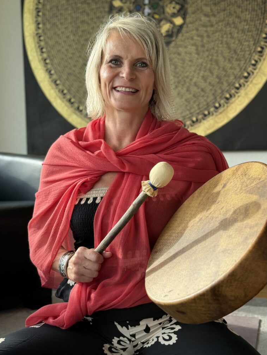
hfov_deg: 29.7
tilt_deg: -1.8
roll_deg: -0.1
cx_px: 135
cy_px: 175
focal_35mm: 49
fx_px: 504
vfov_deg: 38.9
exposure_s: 1/122
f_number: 1.78
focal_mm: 6.76
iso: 50
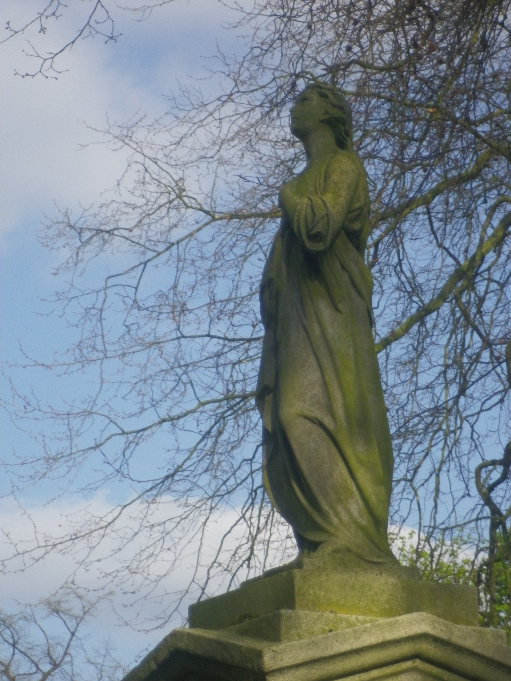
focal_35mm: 140
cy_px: 340
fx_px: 2756
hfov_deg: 10.6
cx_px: 256
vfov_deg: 14.1
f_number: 5.9
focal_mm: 25.25
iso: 160
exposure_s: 1/640
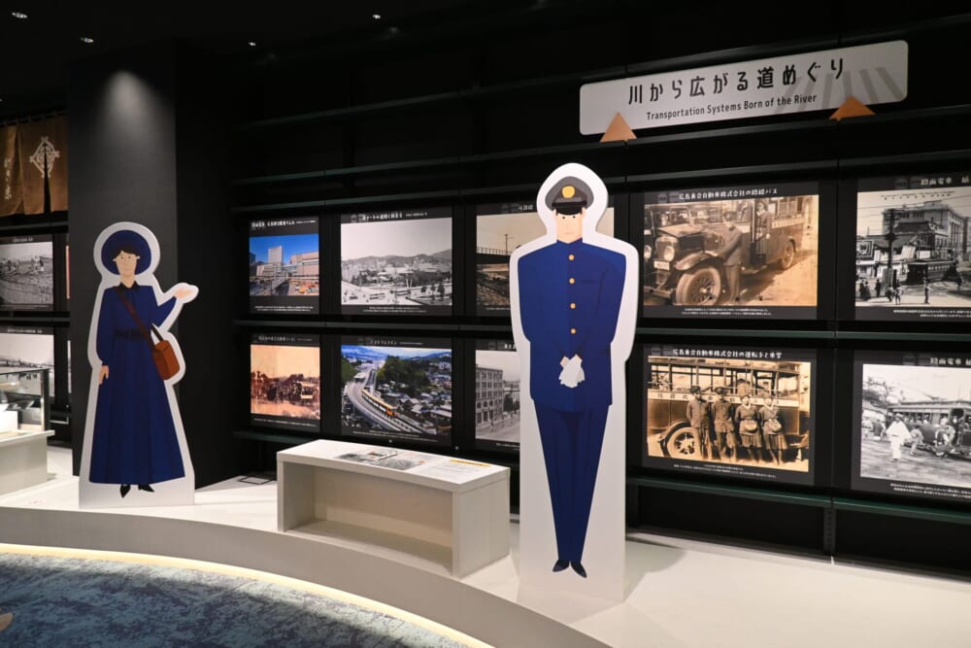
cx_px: 486
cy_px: 324
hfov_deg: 73.7
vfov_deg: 53.1
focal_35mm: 24
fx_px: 647
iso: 3200
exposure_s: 1/100
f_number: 3.5
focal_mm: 16
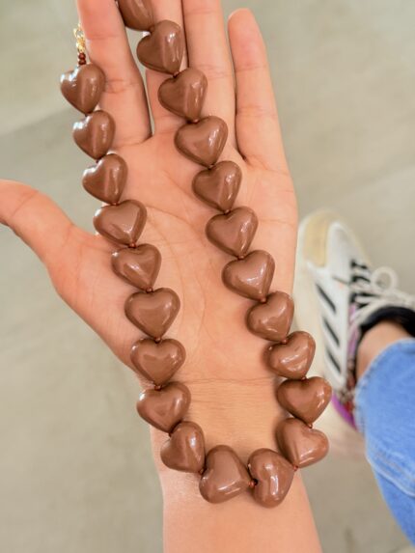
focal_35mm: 48
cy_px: 276
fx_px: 767
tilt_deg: -48.0
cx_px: 208
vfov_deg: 39.6
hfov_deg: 30.3
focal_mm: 6.76
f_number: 1.78
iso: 200
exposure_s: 1/40
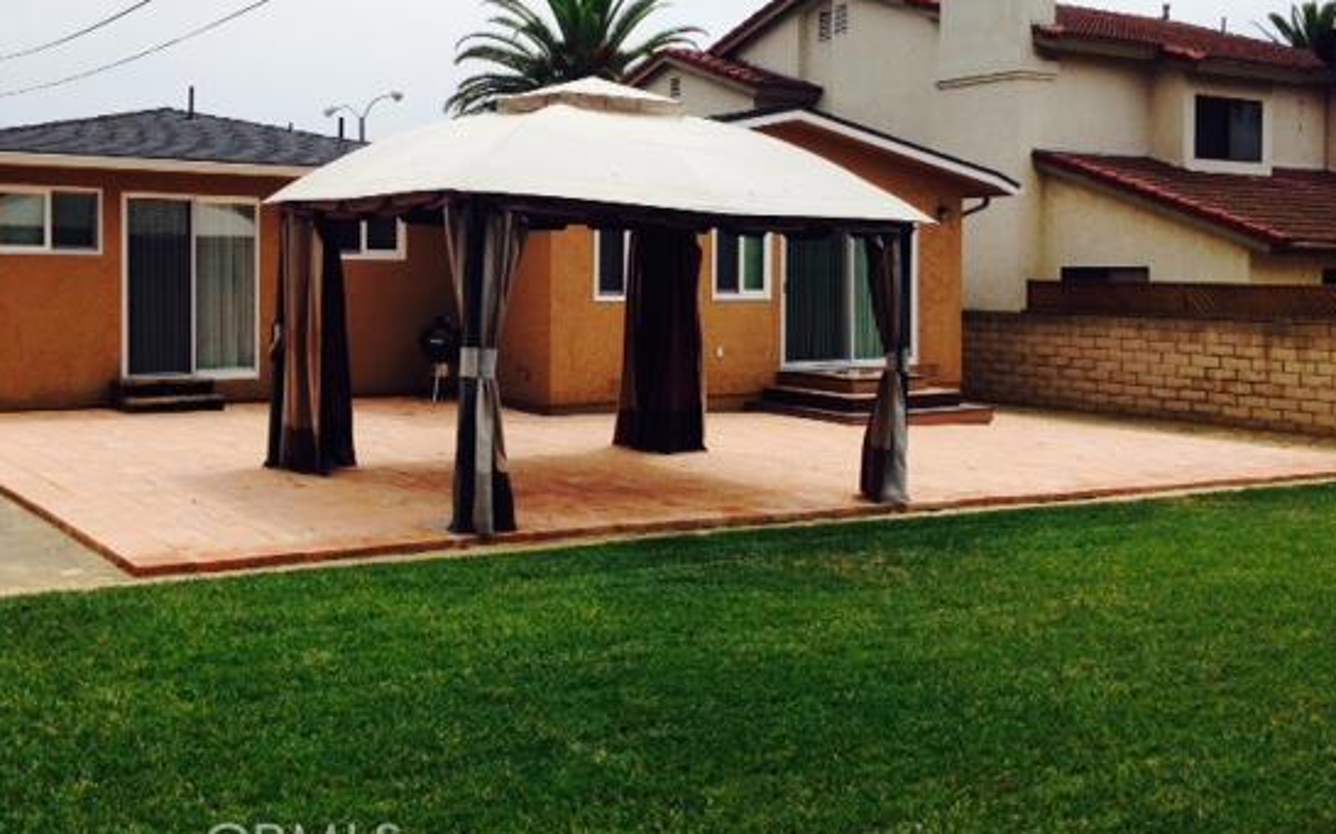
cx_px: 568
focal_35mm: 41
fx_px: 1493
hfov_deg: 48.1
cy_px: 293
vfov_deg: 31.0
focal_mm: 4.12
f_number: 2.4
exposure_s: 1/2857
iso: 50
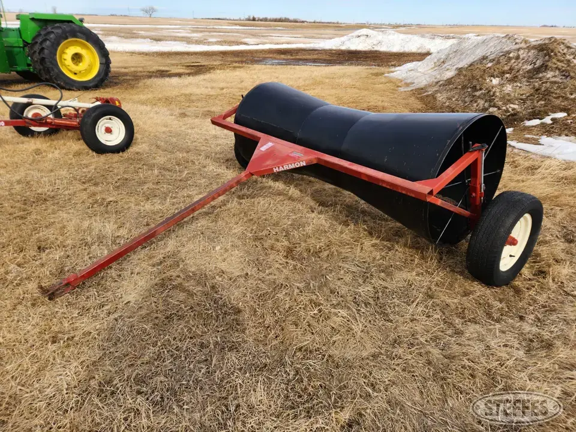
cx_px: 288
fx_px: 383
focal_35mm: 23
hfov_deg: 73.9
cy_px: 216
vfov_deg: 58.9
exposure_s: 1/1061
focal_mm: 5.4
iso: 20
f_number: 1.8
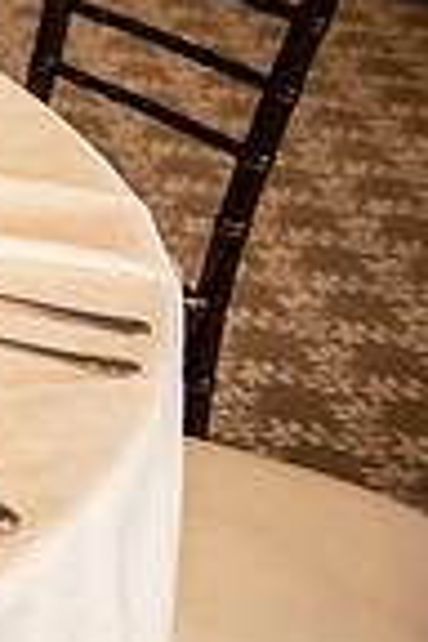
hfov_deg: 10.3
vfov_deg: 20.7
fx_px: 1730
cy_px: 105
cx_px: -843
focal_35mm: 97
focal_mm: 24
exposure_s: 1/160
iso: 400
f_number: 2.8
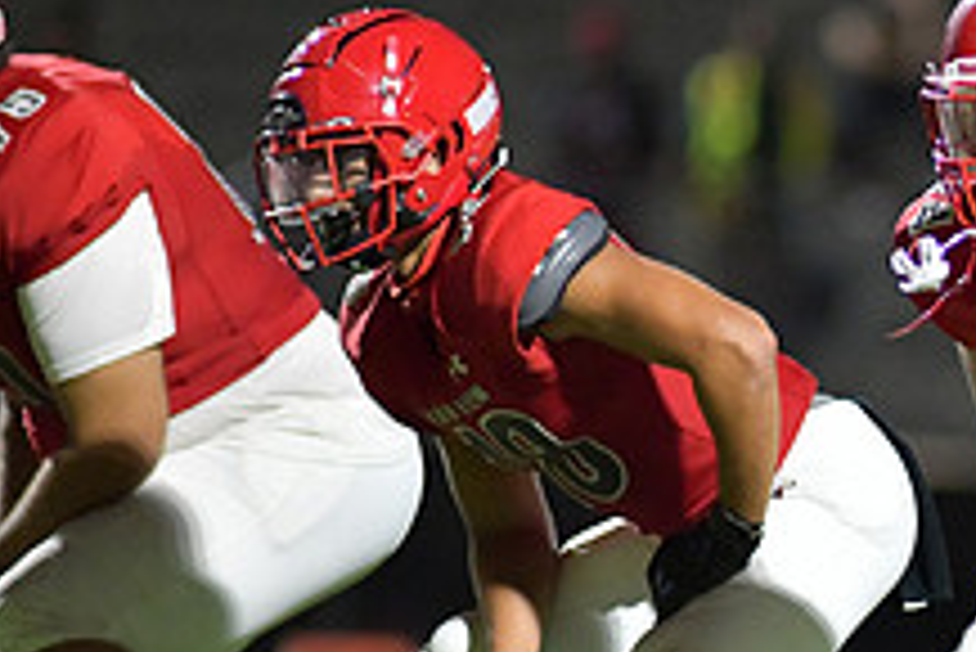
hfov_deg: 2.6
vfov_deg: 1.7
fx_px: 21757
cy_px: 492
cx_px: 1156
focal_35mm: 802
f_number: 3.2
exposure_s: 1/1250
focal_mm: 300
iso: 8000
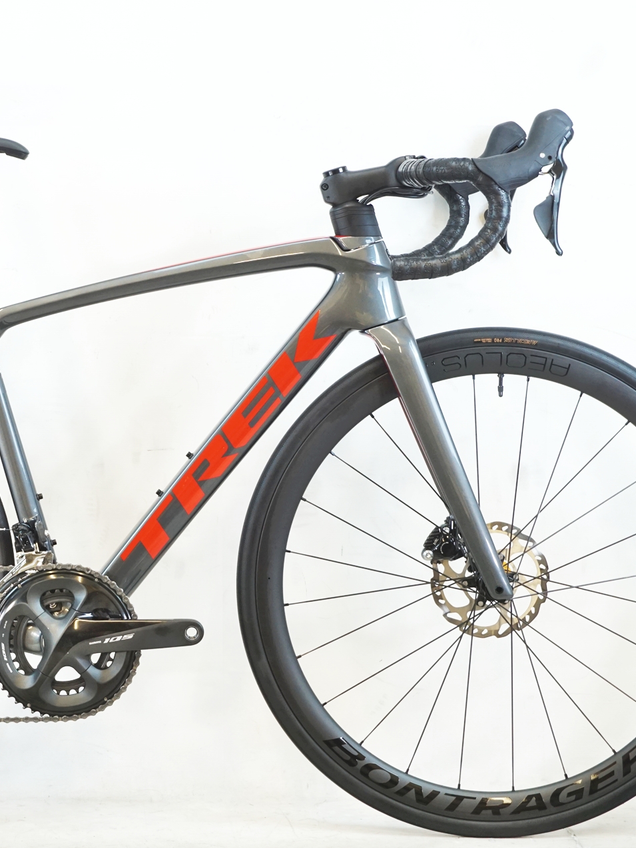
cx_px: 129
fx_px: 2451
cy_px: 425
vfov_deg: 19.6
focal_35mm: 100
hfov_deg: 14.7
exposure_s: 1/40
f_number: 6.3
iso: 800
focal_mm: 46
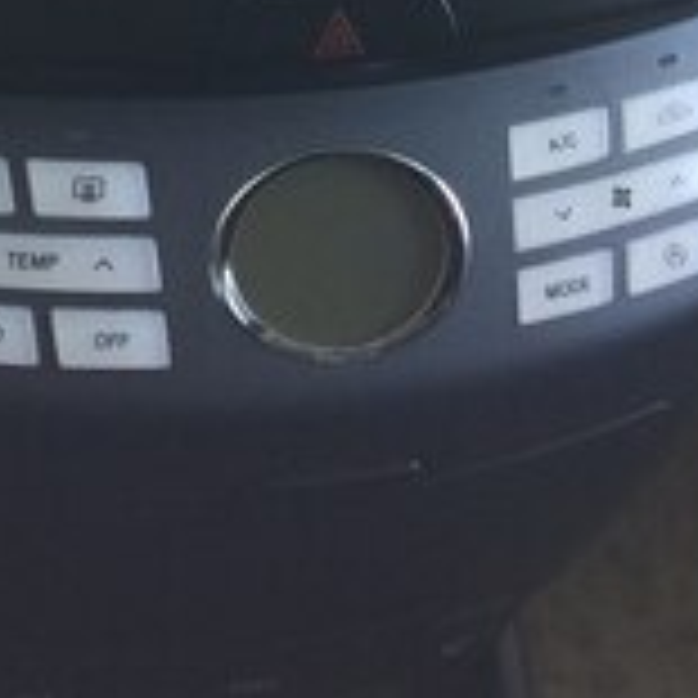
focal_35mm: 82
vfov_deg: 19.4
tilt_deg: -23.7
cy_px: -234
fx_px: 1871
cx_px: 234
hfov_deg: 21.1
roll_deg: -3.1
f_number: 2.2
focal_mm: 4.15
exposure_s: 1/33
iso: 125
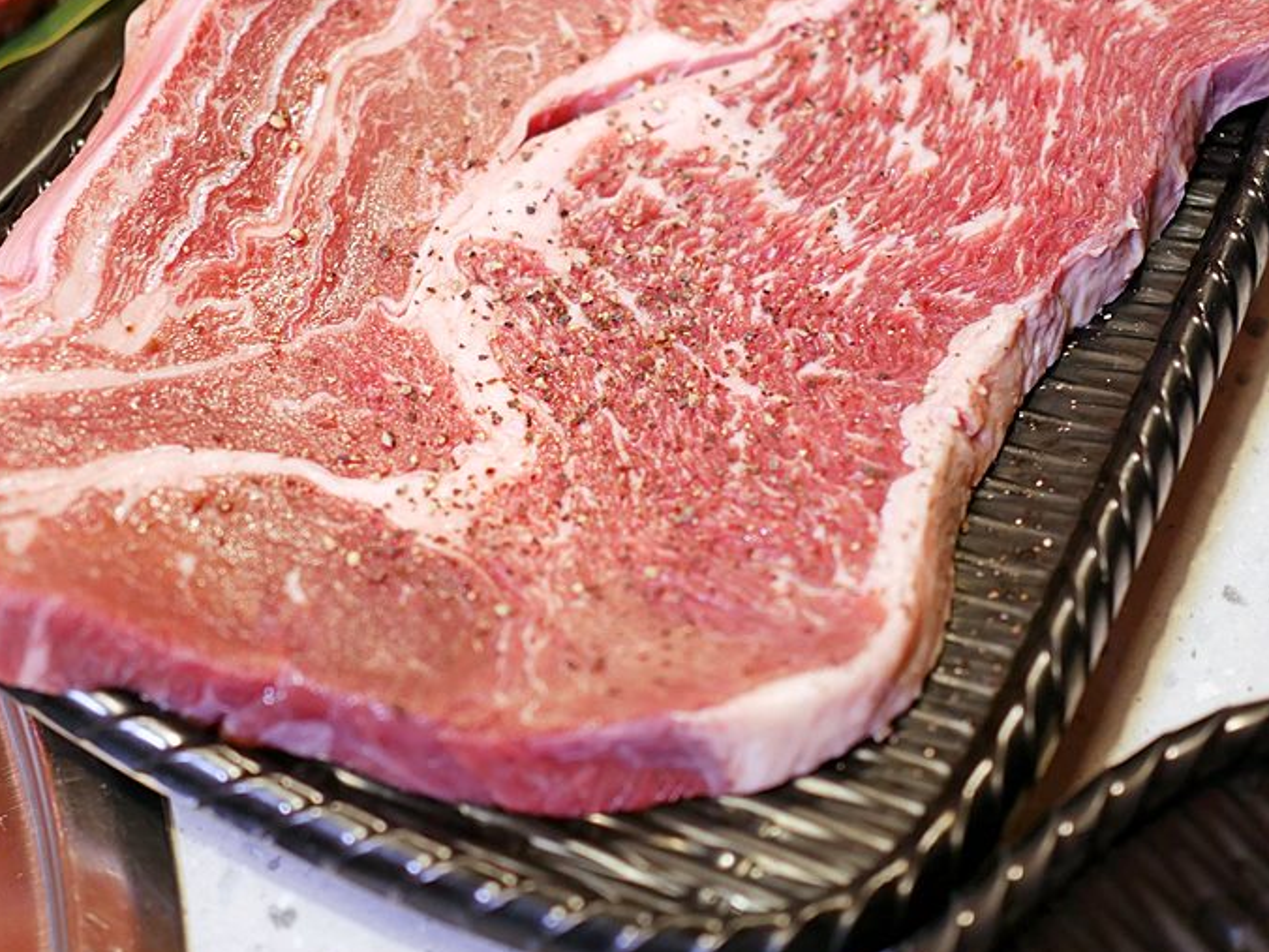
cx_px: 526
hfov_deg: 26.3
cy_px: 301
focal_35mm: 74
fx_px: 2713
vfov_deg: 19.8
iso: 400
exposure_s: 1/60
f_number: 1.8
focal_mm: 25
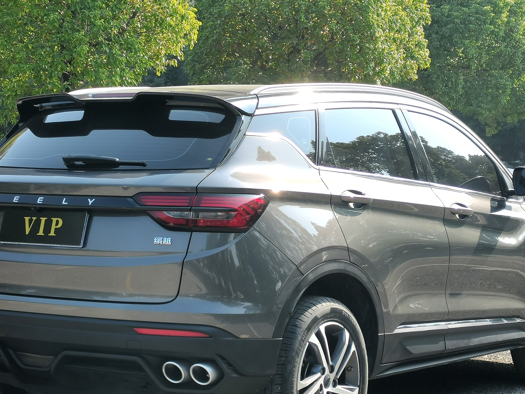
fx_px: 1319
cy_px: 168
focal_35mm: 87
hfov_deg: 22.5
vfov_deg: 17.0
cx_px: 258
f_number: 1.8
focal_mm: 5.58
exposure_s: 1/434
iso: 50
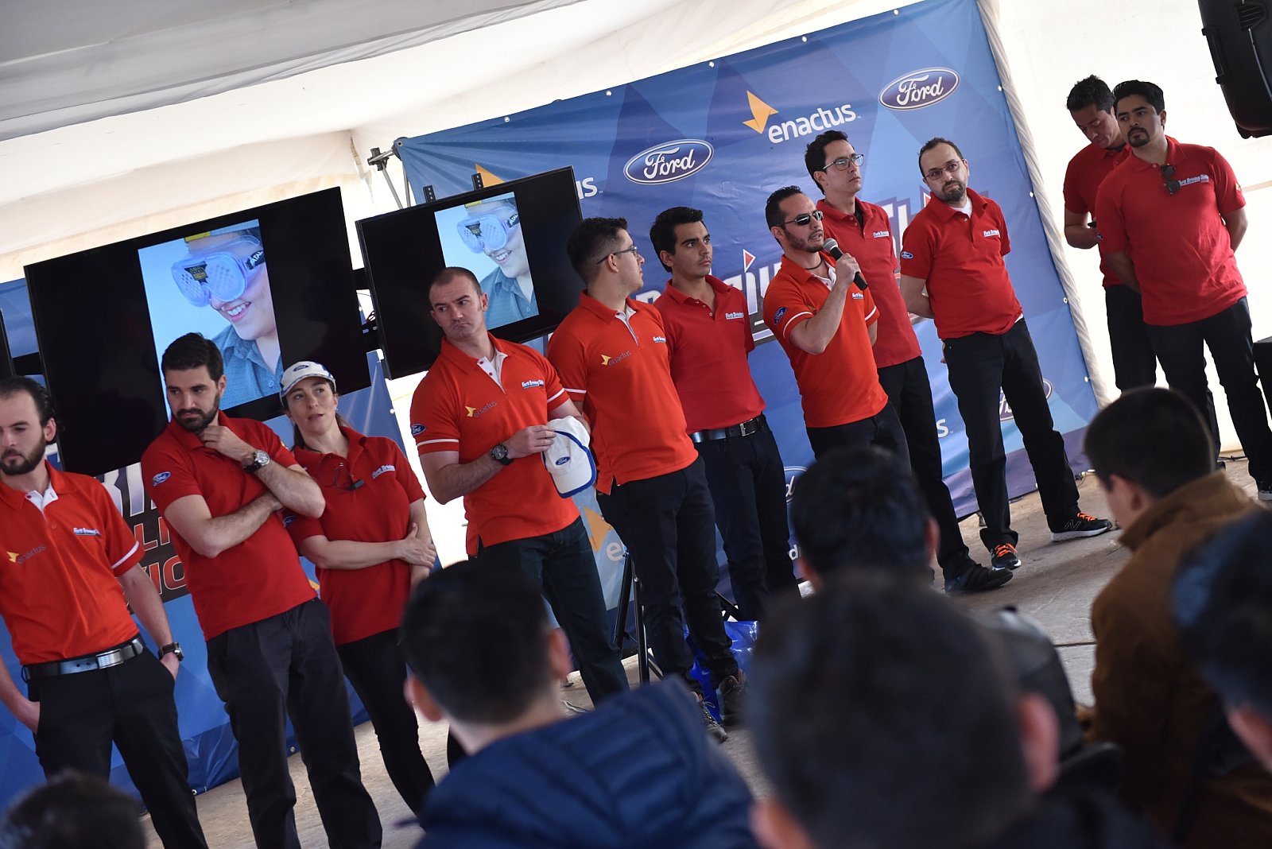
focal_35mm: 70
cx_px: 636
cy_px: 424
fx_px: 2474
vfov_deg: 19.5
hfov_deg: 28.8
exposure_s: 1/400
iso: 1600
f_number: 3.2
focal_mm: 70
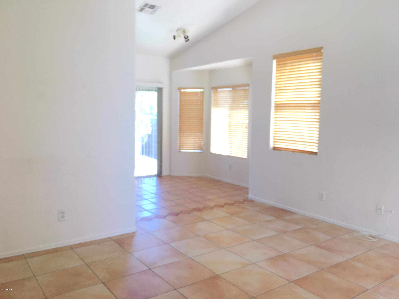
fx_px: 334
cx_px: 200
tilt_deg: -5.9
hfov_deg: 61.7
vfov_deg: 48.2
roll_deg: -0.1
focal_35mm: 29
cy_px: 150
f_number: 2.2
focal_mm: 4.15
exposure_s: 1/40
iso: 32
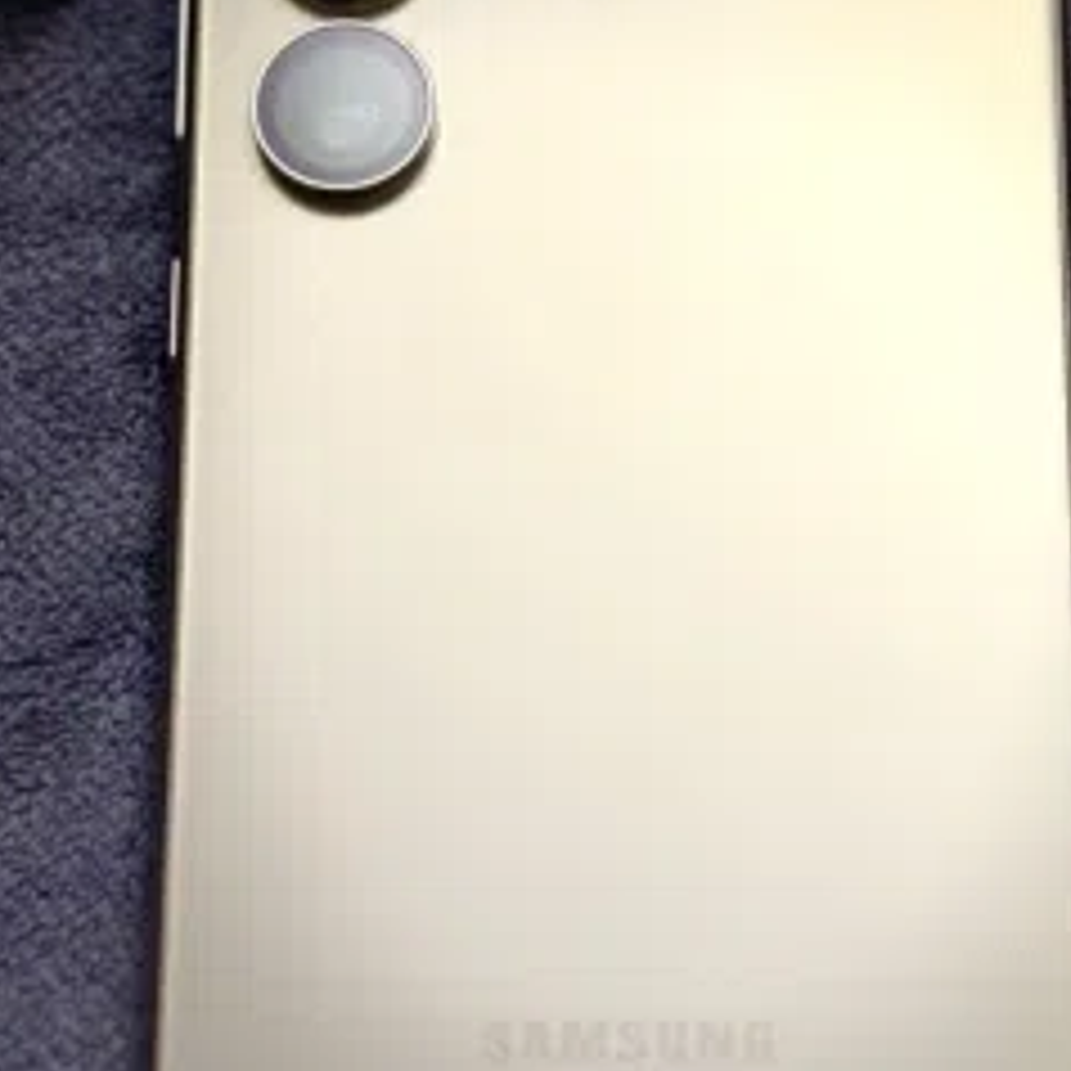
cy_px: 493
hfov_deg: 18.3
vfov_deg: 18.3
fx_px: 3325
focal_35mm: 95
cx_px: 652
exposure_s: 1/212
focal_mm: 6.76
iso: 50
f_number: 1.78
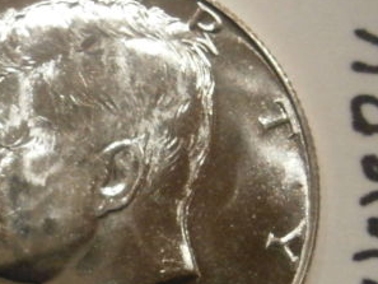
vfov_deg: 15.5
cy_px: 208
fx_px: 1038
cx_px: 48
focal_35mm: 95
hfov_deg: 20.3
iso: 800
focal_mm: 8.3
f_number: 3.4
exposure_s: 1/15
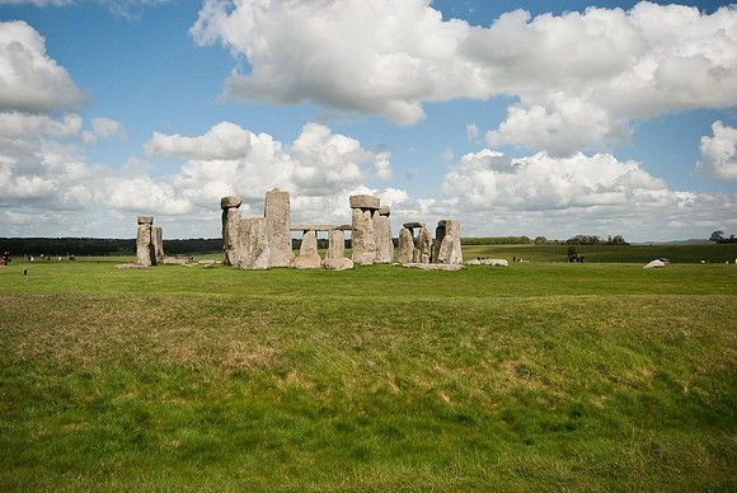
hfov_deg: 61.9
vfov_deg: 43.7
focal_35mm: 30
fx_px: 615
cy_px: 246
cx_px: 368
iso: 200
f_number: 9
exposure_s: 1/320
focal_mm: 20
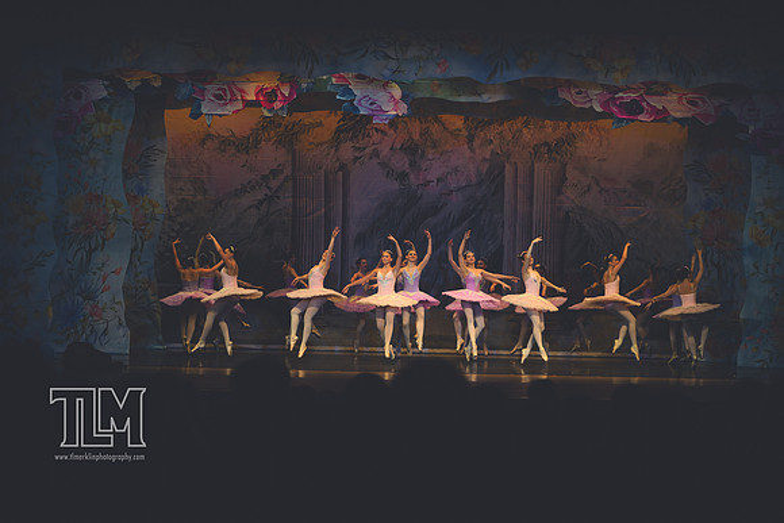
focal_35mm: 82
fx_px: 1786
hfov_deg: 24.8
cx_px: 392
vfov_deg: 16.7
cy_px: 262
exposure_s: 1/500
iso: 640
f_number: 2.8
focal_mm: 82
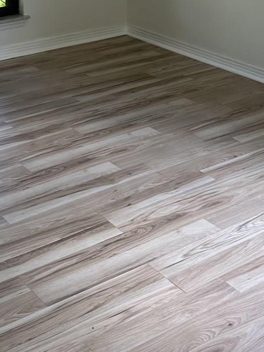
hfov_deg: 22.0
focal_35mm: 66
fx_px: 671
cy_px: -18
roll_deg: +0.6
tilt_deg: -10.3
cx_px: 62
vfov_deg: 27.3
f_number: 1.78
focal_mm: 6.86
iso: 125
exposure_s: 1/120
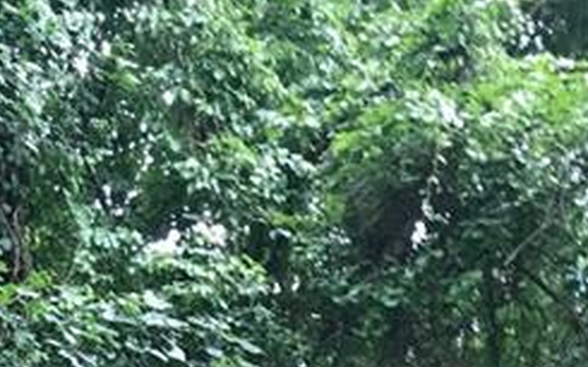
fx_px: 1490
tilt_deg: +6.0
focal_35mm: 93
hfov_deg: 21.0
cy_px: 859
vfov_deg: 11.7
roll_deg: -0.6
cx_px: -96
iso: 25
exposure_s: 1/60
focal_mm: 3.99
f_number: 1.8
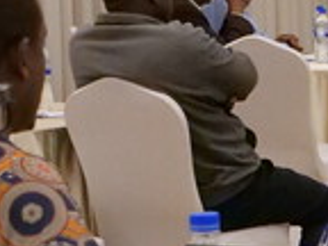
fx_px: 2047
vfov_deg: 6.9
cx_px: 584
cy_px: 148
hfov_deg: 8.8
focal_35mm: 216
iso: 3200
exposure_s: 1/250
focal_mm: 19
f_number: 3.8
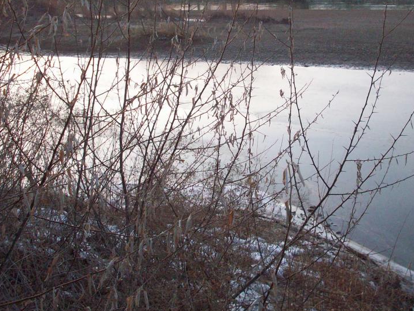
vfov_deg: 27.4
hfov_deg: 36.0
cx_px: 249
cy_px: 122
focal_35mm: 53
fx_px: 634
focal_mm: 6.2
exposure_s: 1/237
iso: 200
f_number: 2.8
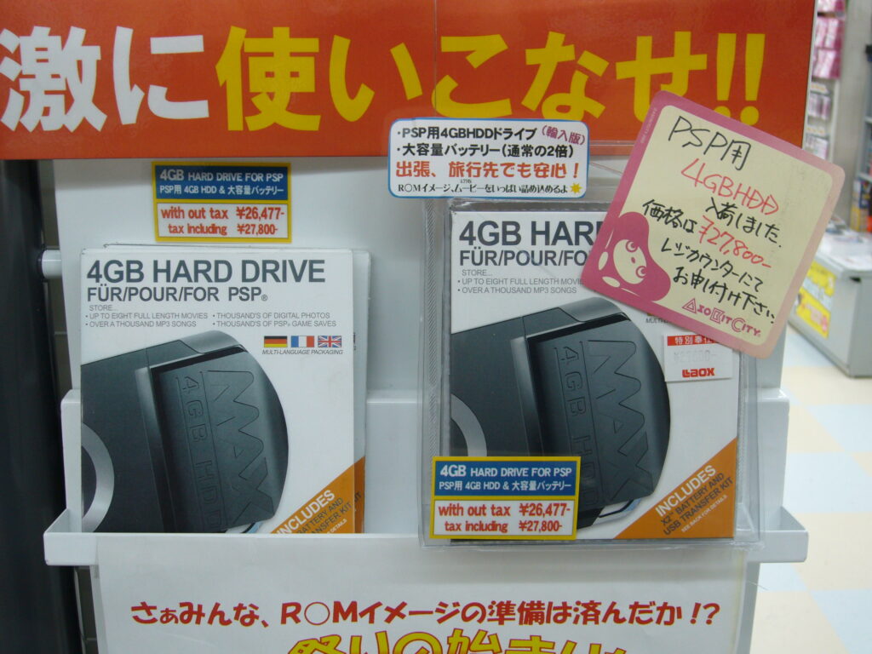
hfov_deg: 42.1
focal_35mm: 45
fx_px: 1134
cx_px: 436
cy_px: 327
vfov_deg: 32.2
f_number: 3.2
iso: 100
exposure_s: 1/25
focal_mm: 7.5
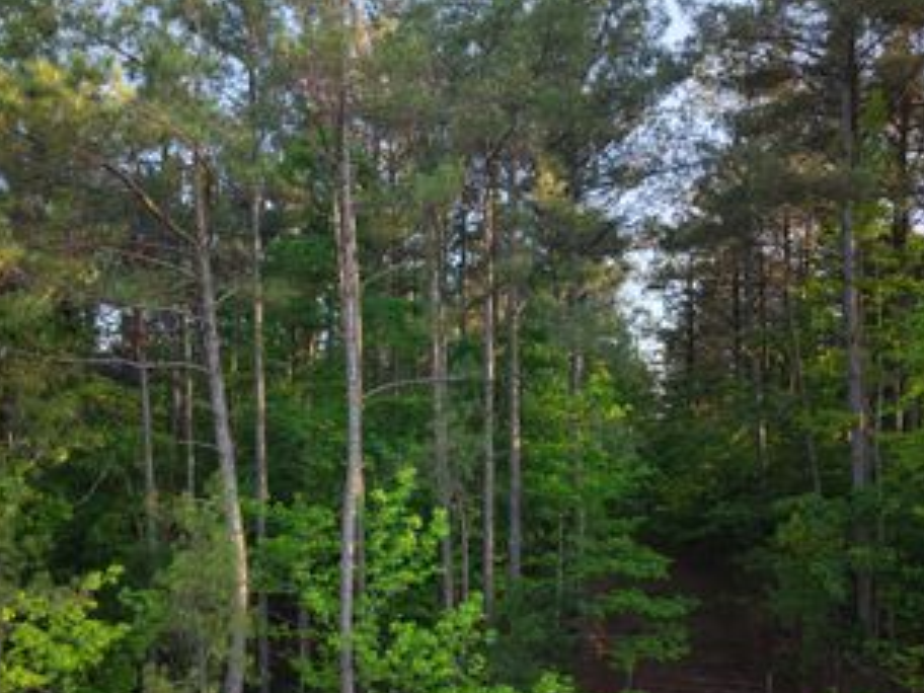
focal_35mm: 34
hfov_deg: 53.9
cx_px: 436
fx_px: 908
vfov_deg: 41.4
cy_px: 448
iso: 290
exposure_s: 1/15
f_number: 1.8
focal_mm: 8.67
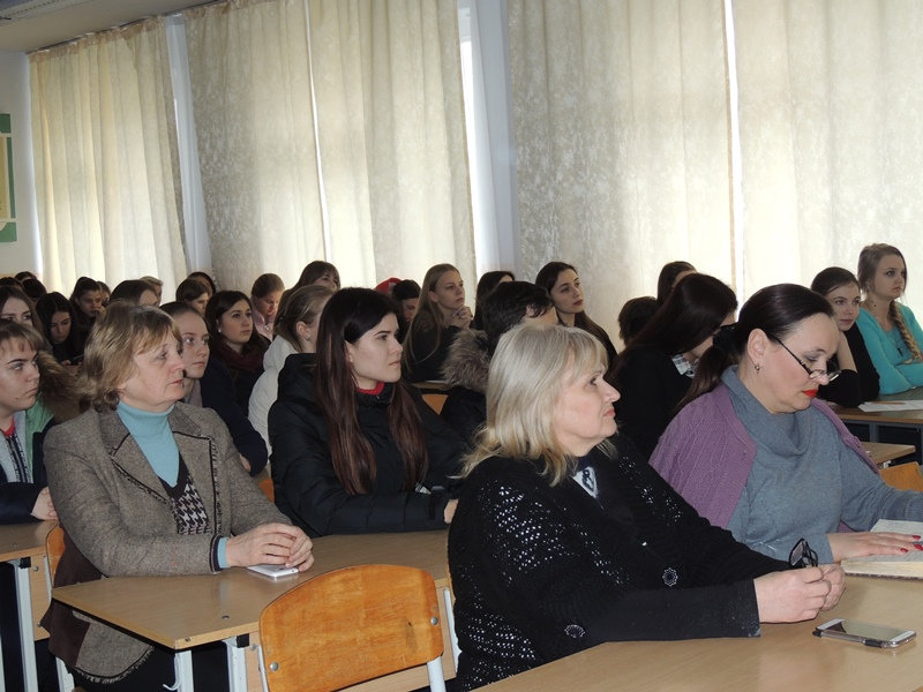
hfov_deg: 38.2
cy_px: 346
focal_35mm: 50
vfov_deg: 29.1
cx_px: 462
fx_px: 1333
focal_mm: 8.9
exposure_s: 1/40
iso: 200
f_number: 3.6
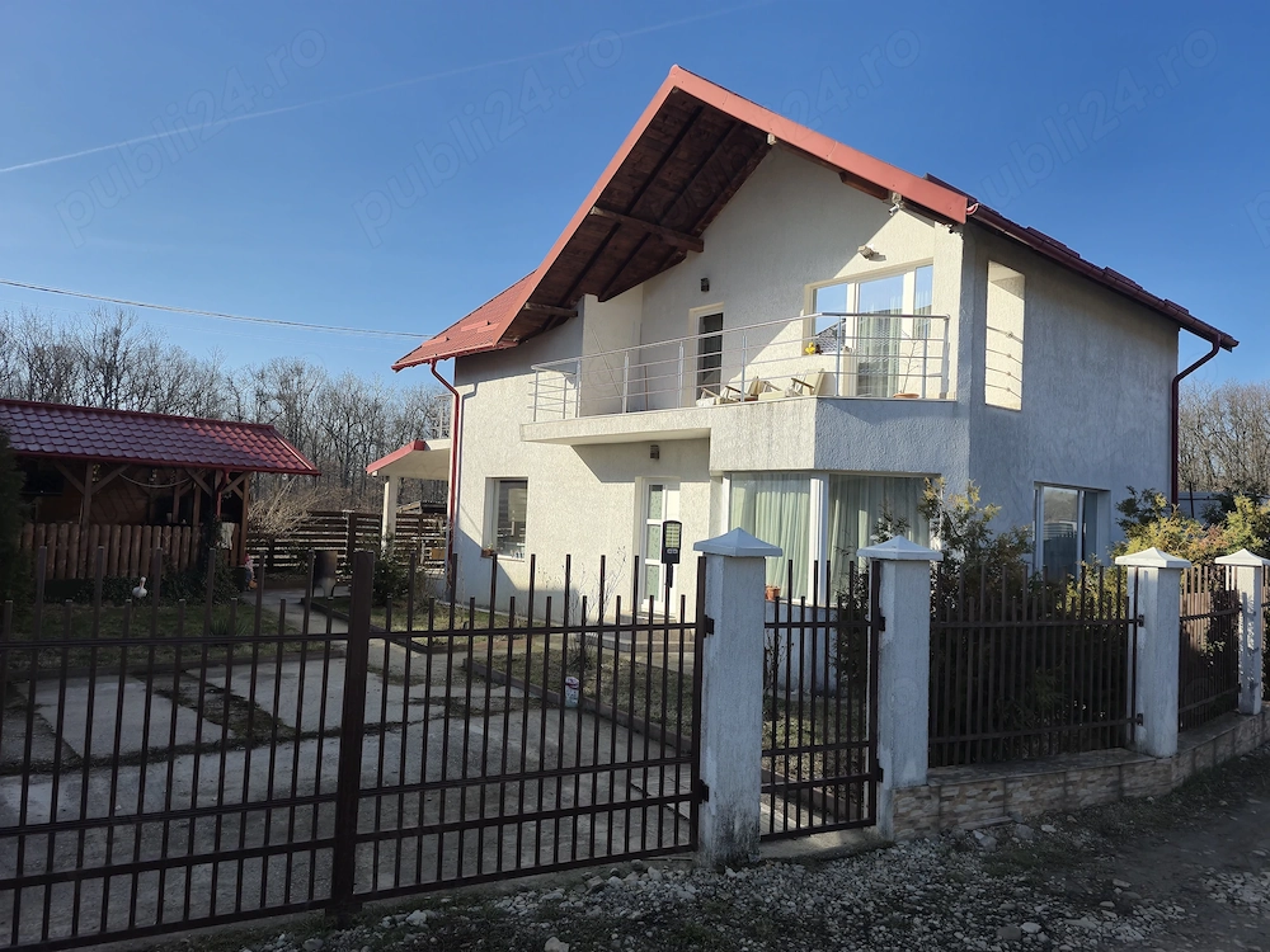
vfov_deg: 58.9
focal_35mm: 23
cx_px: 635
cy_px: 476
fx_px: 844
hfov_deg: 73.9
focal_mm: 5.4
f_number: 1.8
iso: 25
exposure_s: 1/1580
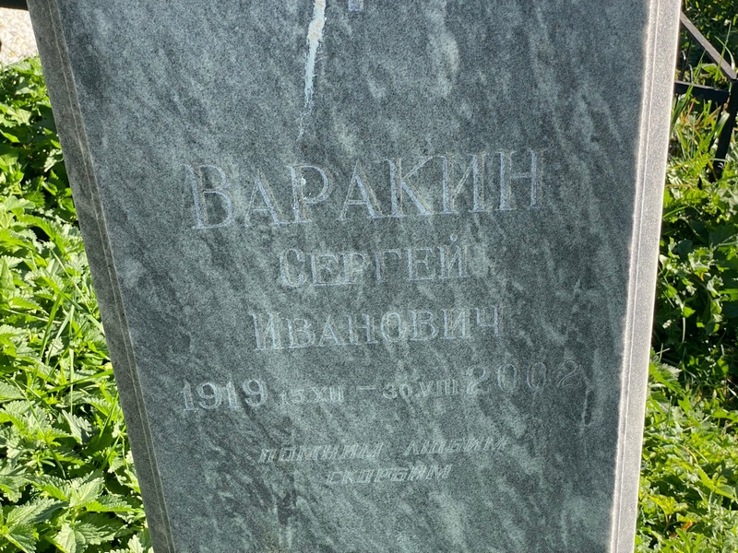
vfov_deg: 28.0
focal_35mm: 52
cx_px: 369
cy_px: 276
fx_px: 1109
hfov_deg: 36.8
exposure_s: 1/393
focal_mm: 6
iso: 20
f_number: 2
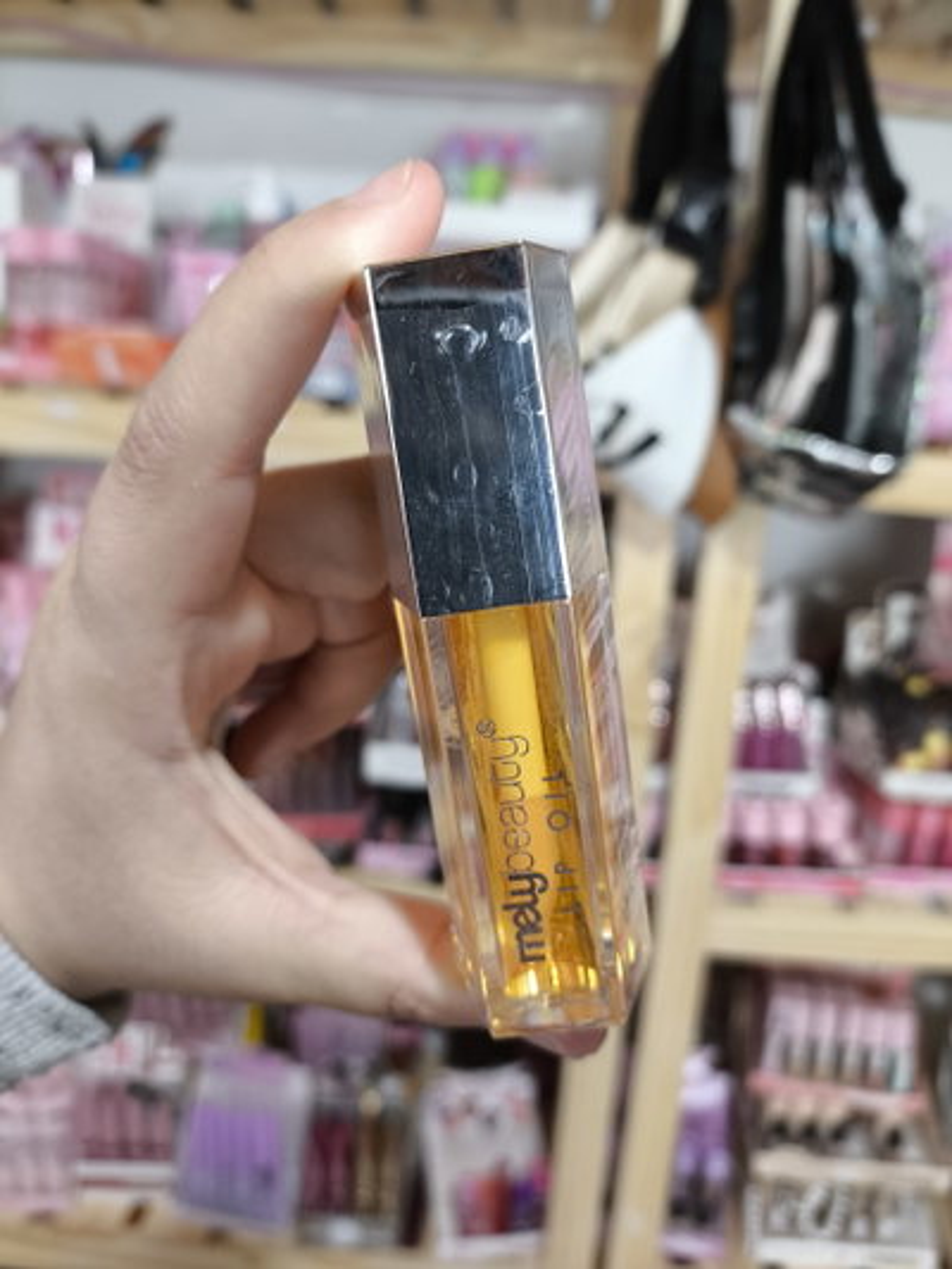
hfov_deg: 54.9
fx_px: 916
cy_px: 634
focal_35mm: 25
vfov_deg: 69.4
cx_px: 476
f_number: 1.7
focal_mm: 4.71
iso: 500
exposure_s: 1/33.3
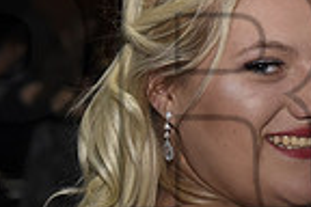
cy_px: 133
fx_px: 1745
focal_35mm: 202
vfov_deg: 6.8
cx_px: 464
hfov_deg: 9.9
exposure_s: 1/200
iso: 2500
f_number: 5
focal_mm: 50
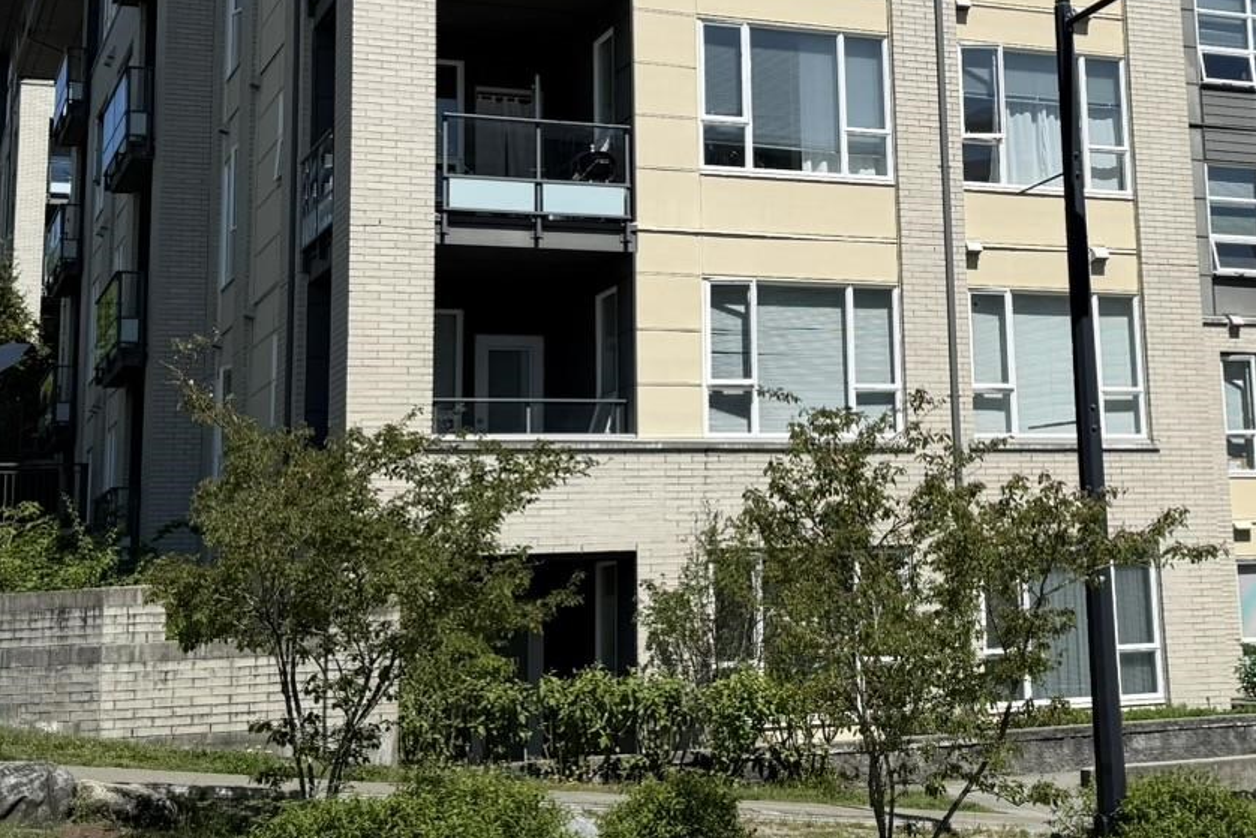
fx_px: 2128
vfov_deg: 22.0
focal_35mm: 61
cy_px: 175
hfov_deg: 32.3
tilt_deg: +12.2
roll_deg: +2.6
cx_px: 932
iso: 80
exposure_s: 1/6711
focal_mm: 6.76
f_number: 1.78
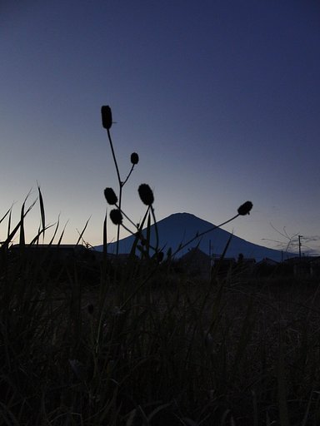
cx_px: 160
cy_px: 213
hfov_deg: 38.7
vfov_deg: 50.1
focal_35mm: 37
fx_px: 456
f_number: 3.6
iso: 100
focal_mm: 6.42
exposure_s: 1/160
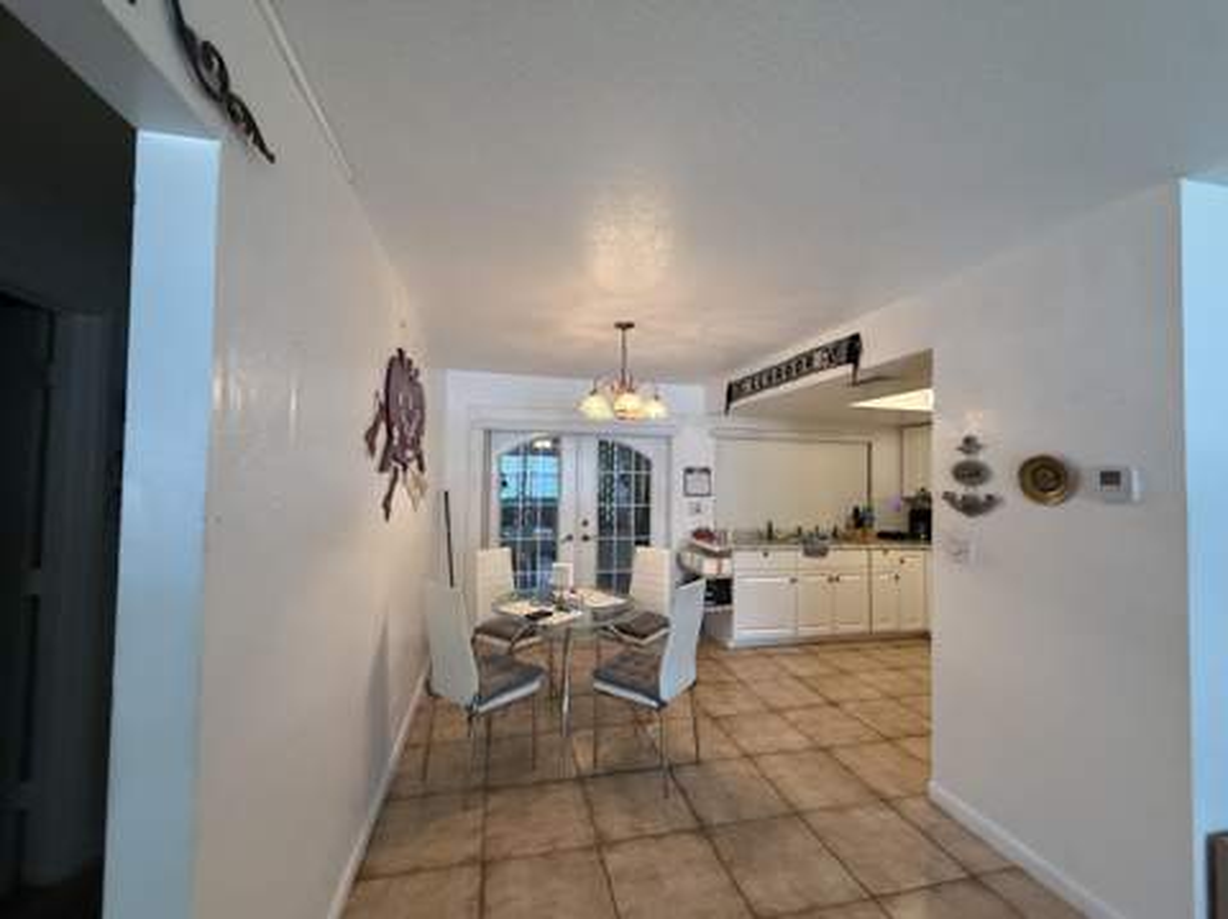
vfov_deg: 85.6
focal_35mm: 14
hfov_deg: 102.1
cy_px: 460
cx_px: 614
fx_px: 496
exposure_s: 1/120
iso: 500
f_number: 2.2
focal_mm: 2.22
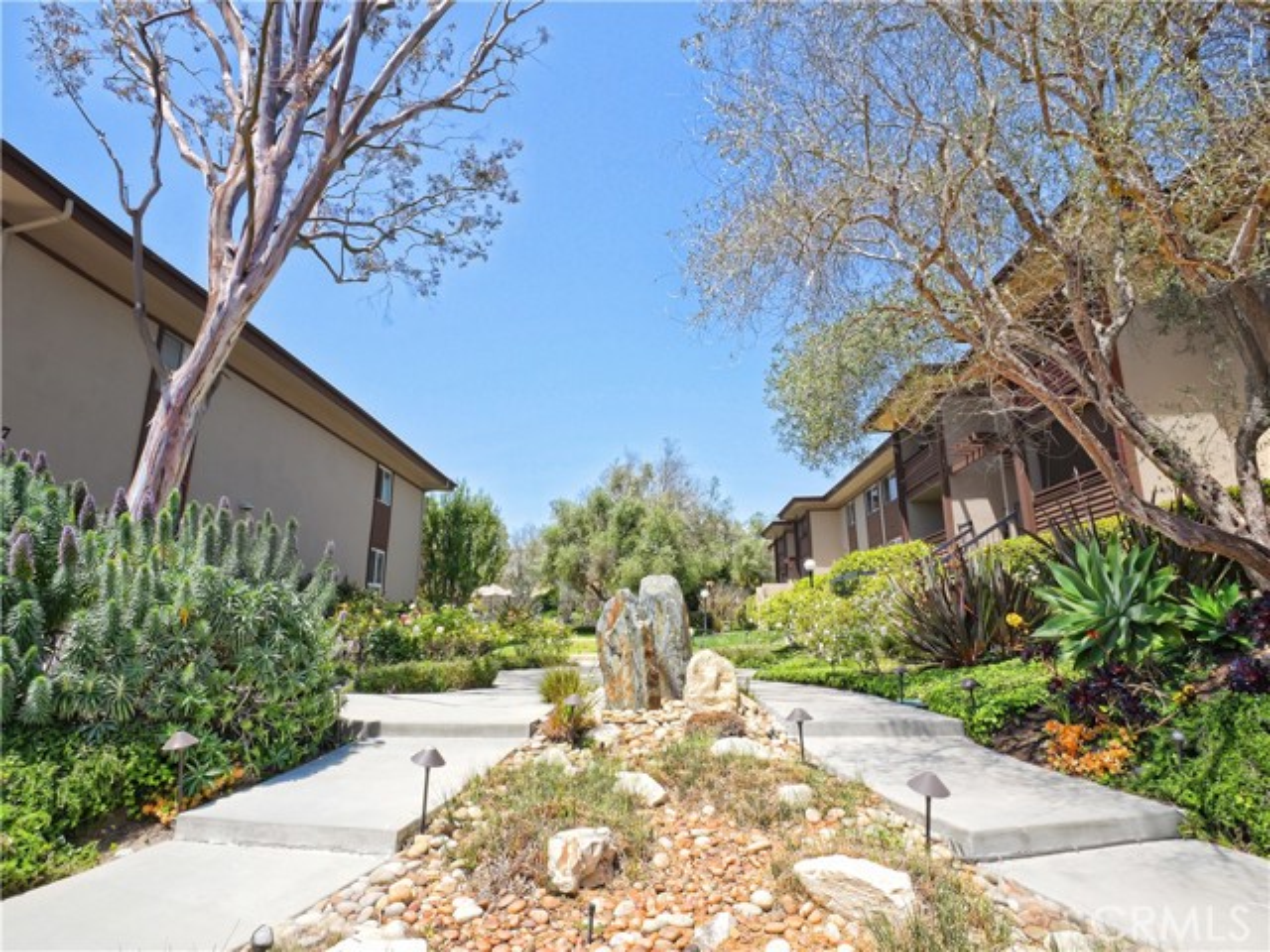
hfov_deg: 87.8
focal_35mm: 18
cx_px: 635
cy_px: 476
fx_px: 660
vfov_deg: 71.6
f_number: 14
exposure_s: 1/100
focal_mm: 9
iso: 250
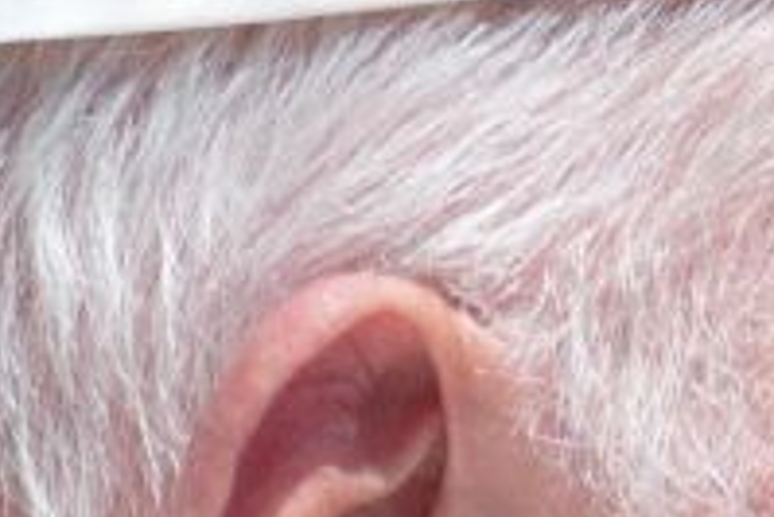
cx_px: 1630
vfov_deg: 0.5
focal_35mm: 3009
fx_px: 64738
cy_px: 649
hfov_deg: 0.7
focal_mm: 500
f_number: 5.6
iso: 200
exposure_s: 1/1000
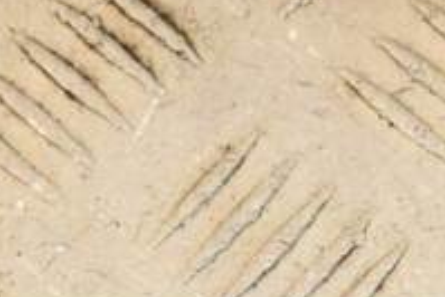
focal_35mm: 339
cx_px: 331
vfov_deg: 4.1
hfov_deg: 6.1
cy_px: 346
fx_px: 4187
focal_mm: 75
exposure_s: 1/200
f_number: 9
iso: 800
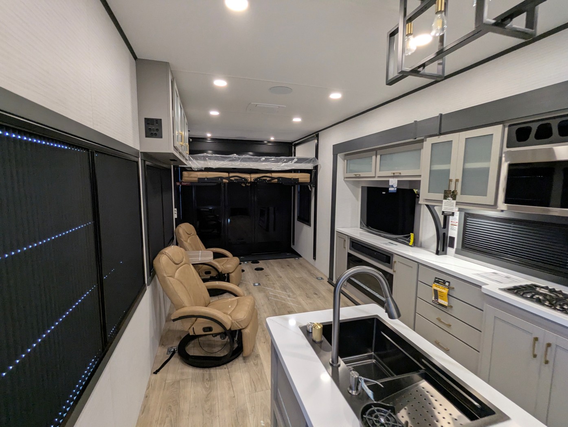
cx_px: 284
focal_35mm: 16
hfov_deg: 94.4
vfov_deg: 78.2
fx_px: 263
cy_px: 214
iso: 160
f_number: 2.2
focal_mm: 2.35
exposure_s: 1/46.7
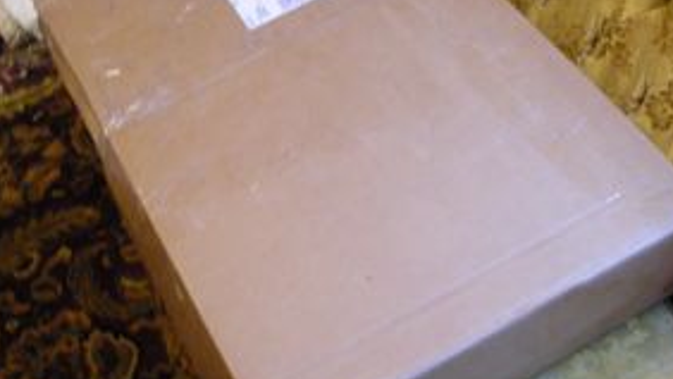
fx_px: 964
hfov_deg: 38.5
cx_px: 339
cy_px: 195
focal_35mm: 54
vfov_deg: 22.3
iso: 270
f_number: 2.8
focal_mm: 5.8
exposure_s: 1/8.1
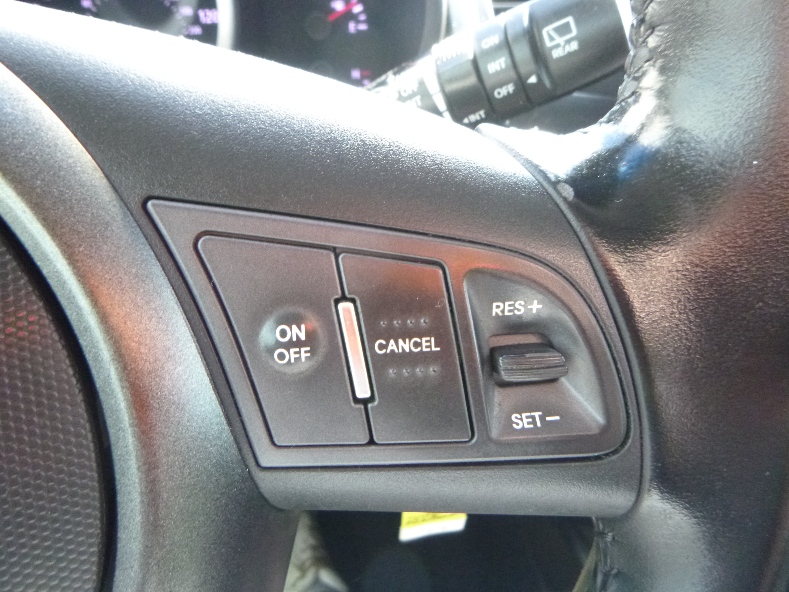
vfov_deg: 54.9
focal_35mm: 25
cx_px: 394
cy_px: 296
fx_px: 570
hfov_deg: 69.4
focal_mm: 4.5
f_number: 3.9
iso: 800
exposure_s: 1/50
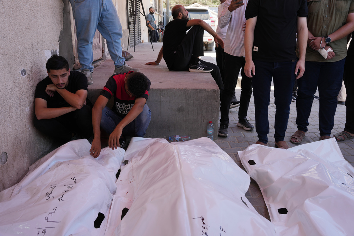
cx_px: 177
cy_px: 118
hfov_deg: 59.8
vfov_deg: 41.9
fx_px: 308
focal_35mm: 31
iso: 100
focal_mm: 31.3
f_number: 6.3
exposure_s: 1/100
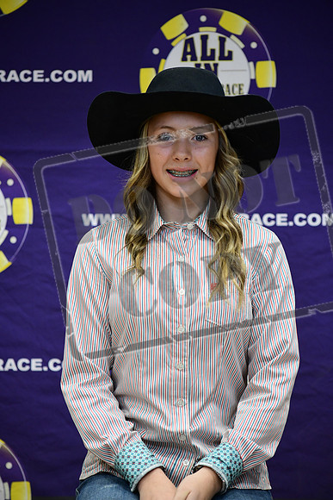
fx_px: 1525
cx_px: 166
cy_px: 250
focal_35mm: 110
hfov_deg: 12.5
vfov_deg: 18.6
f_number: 4.2
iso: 2500
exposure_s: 1/250
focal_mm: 110
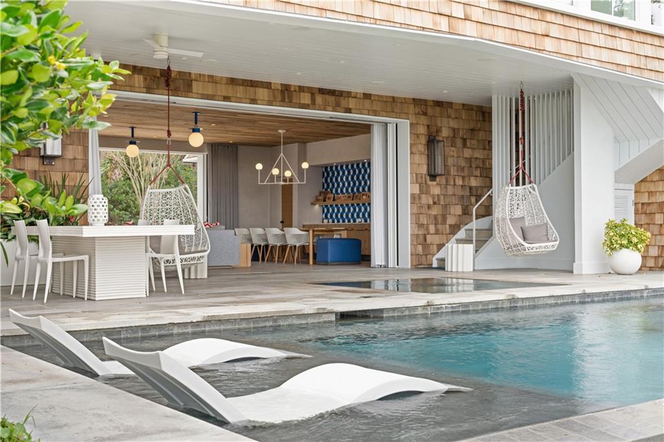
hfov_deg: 43.6
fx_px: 830
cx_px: 332
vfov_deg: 29.8
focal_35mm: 45
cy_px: 221
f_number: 8
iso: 100
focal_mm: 45
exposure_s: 1/20
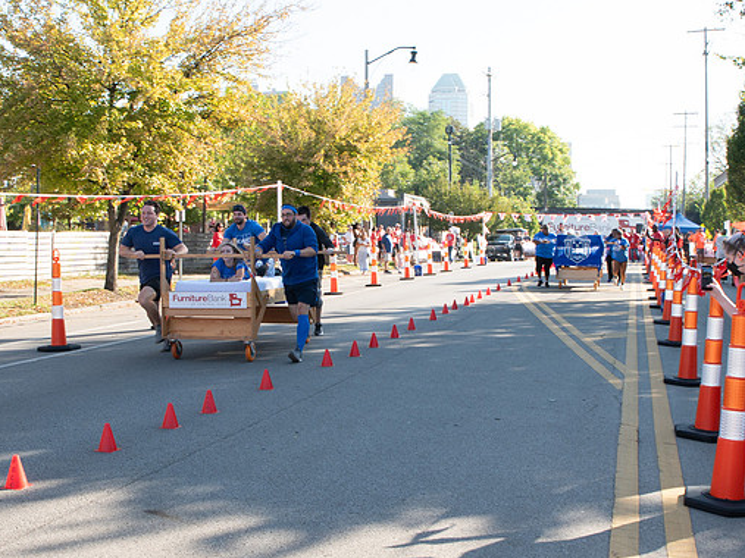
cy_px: 264
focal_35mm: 46
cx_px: 348
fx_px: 990
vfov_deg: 31.5
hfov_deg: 41.2
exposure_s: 1/200
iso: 500
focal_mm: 24
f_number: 11
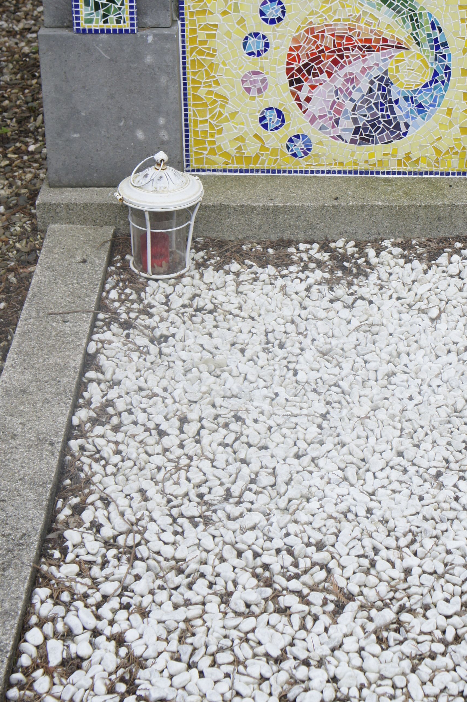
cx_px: 309
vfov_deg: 25.2
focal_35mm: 80
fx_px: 1558
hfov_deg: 17.0
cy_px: 213
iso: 200
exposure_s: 1/100
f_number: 5.6
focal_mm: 30
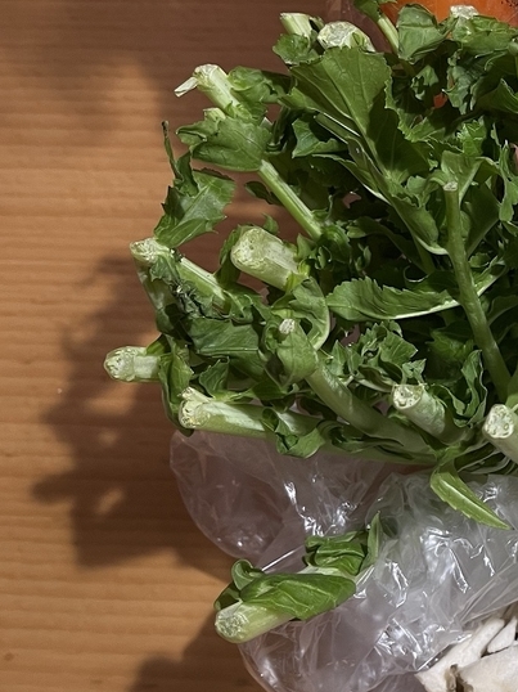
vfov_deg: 33.2
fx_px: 1158
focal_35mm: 58
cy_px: 306
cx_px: 666
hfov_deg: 22.6
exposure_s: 1/50
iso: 80
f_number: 1.6
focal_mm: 5.1
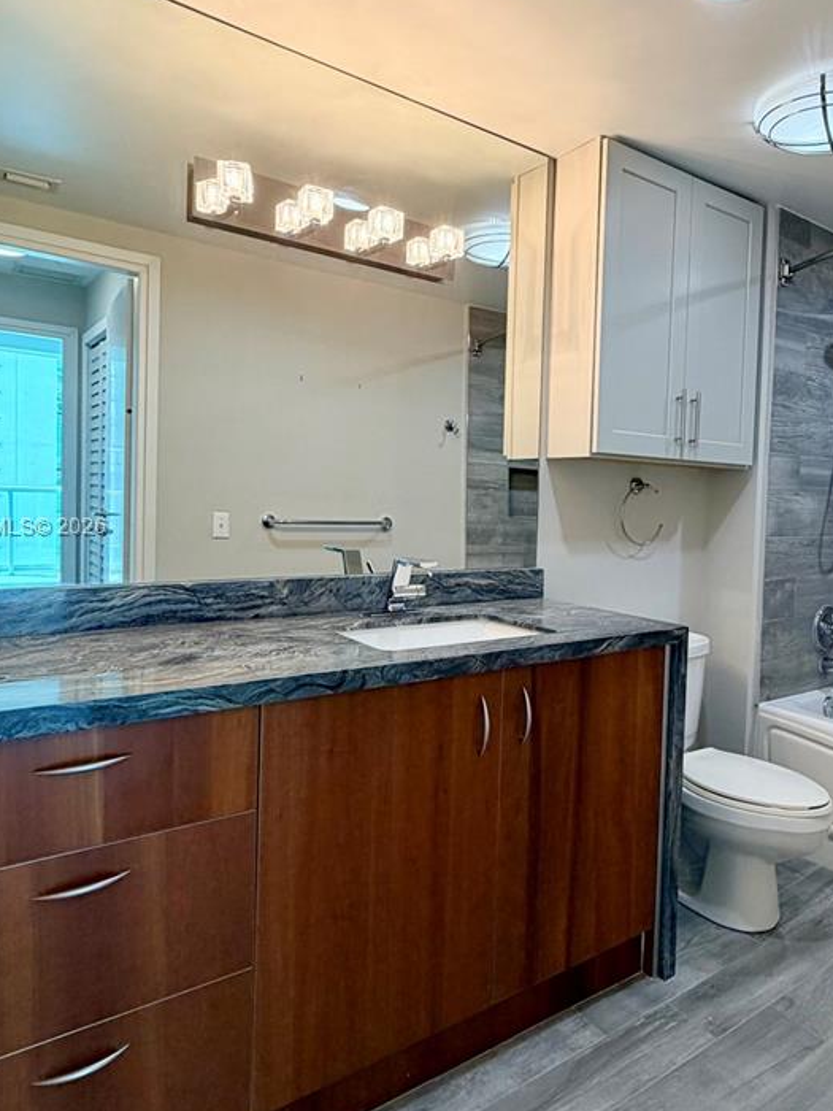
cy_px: 529
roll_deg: -1.1
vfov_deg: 71.6
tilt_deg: -2.5
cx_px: 527
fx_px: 770
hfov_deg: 56.1
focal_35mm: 24
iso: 125
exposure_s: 1/120
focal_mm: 2.22
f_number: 2.2
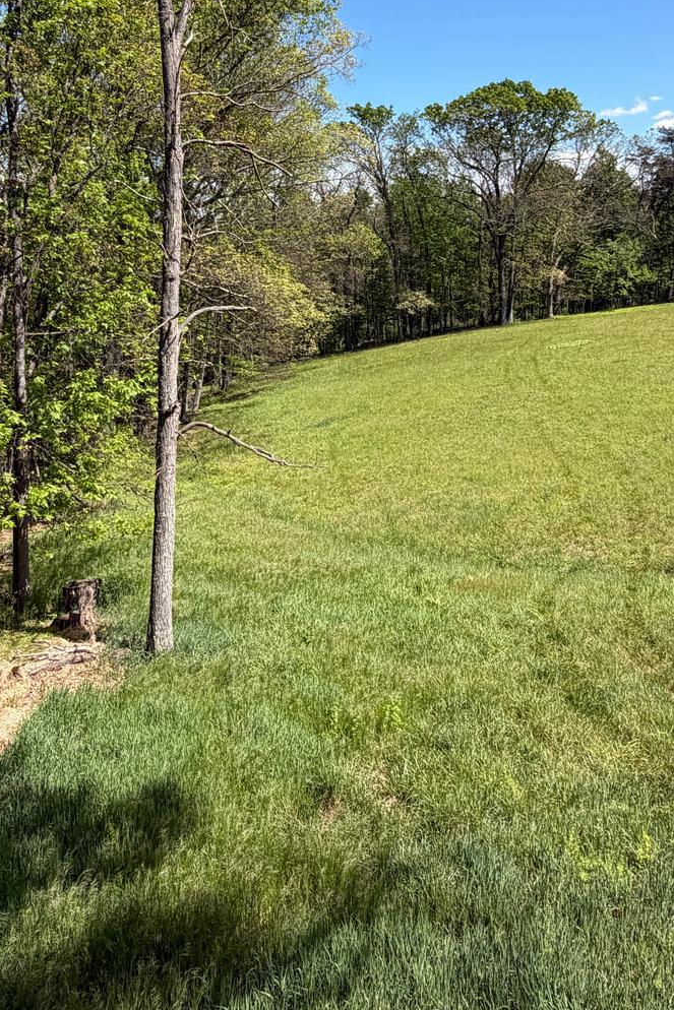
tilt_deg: -4.4
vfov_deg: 60.1
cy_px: 319
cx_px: 333
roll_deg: +1.4
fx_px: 842
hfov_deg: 43.6
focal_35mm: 30
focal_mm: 2.22
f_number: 2.2
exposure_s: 1/770
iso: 32
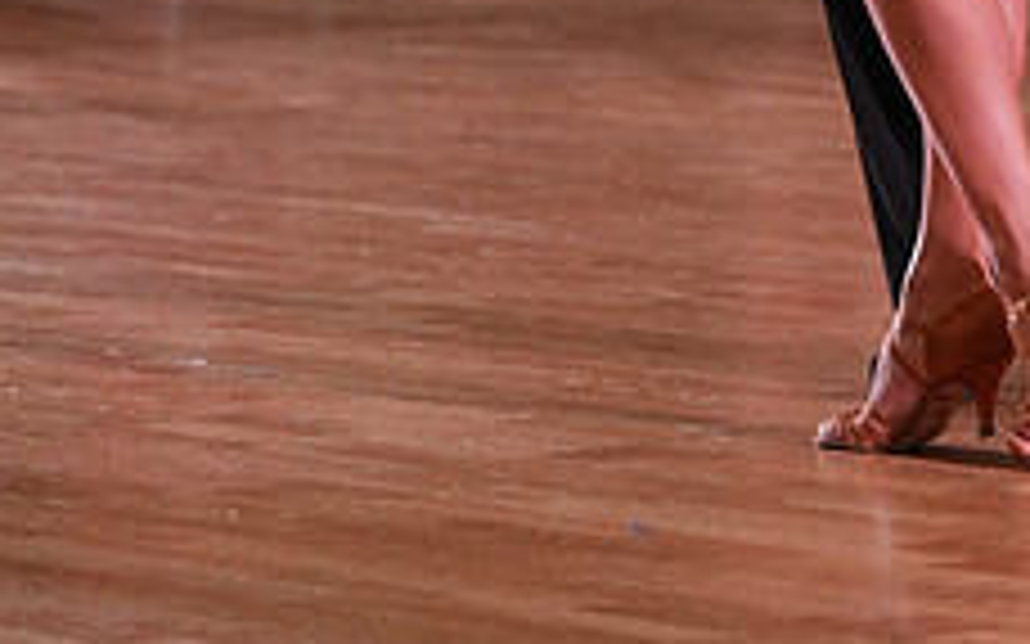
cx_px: 861
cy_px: -563
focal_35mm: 279
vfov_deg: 4.6
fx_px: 7830
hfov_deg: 7.5
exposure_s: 1/400
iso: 1600
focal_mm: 108
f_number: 4
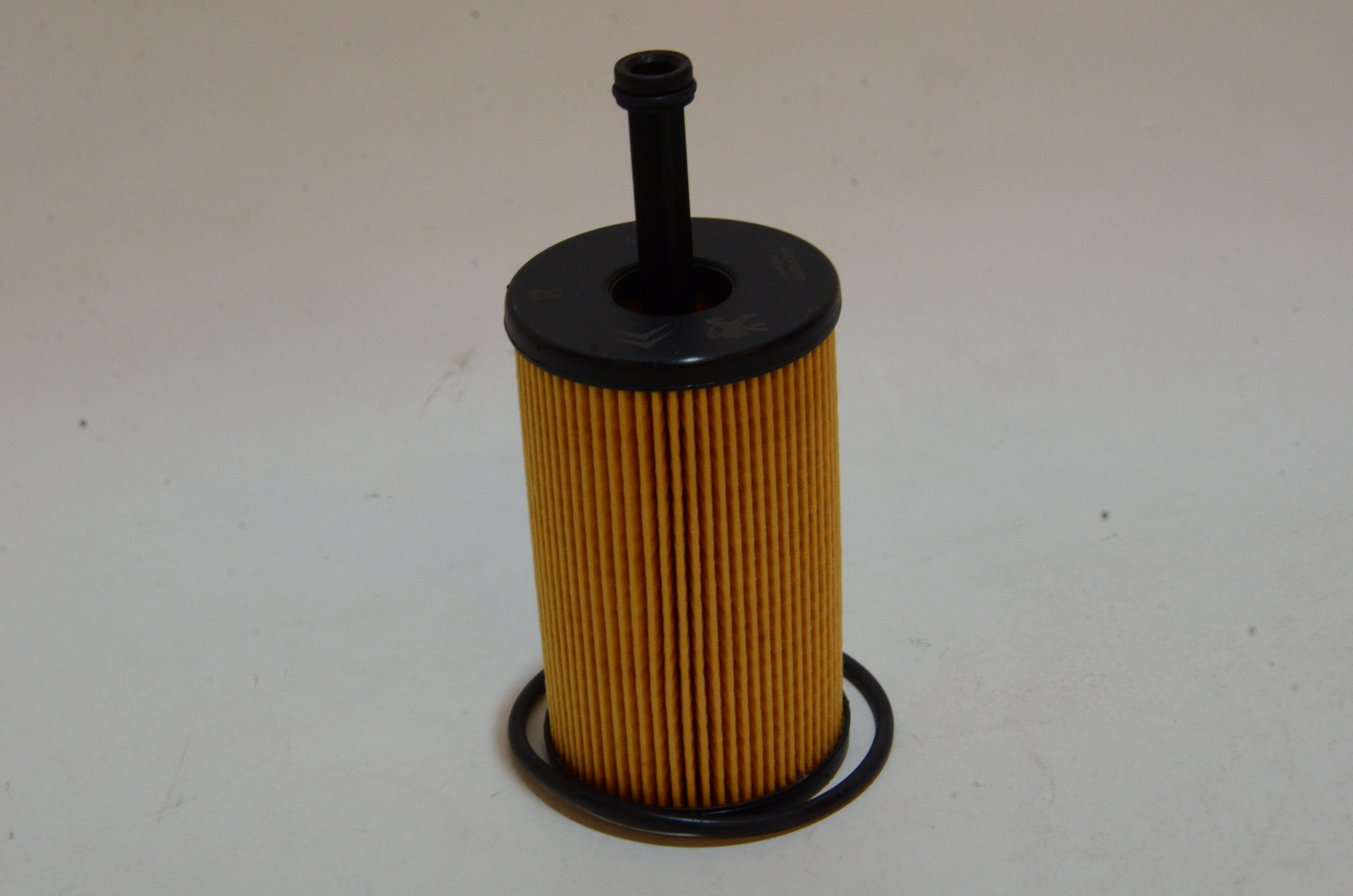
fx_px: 2700
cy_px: 448
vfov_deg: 18.8
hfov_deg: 28.1
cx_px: 676
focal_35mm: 72
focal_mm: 48
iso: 1600
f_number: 22
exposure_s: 1/50
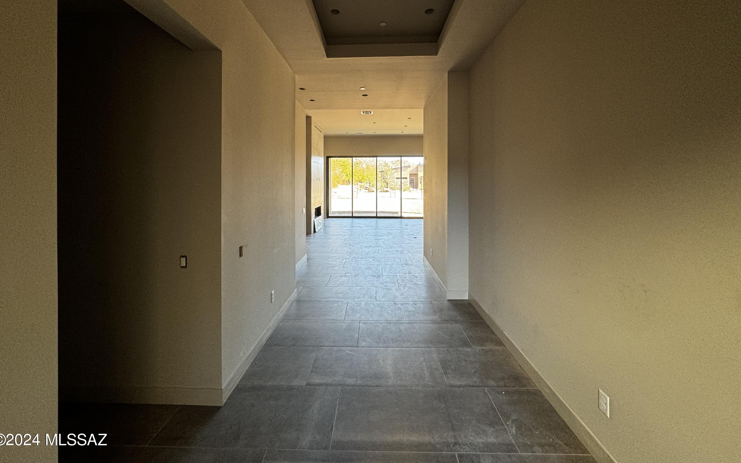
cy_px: 185
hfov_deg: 101.5
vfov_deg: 74.0
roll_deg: +0.4
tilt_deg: -0.9
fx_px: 303
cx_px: 367
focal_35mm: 15
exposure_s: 1/99
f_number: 2.2
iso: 125
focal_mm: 2.22
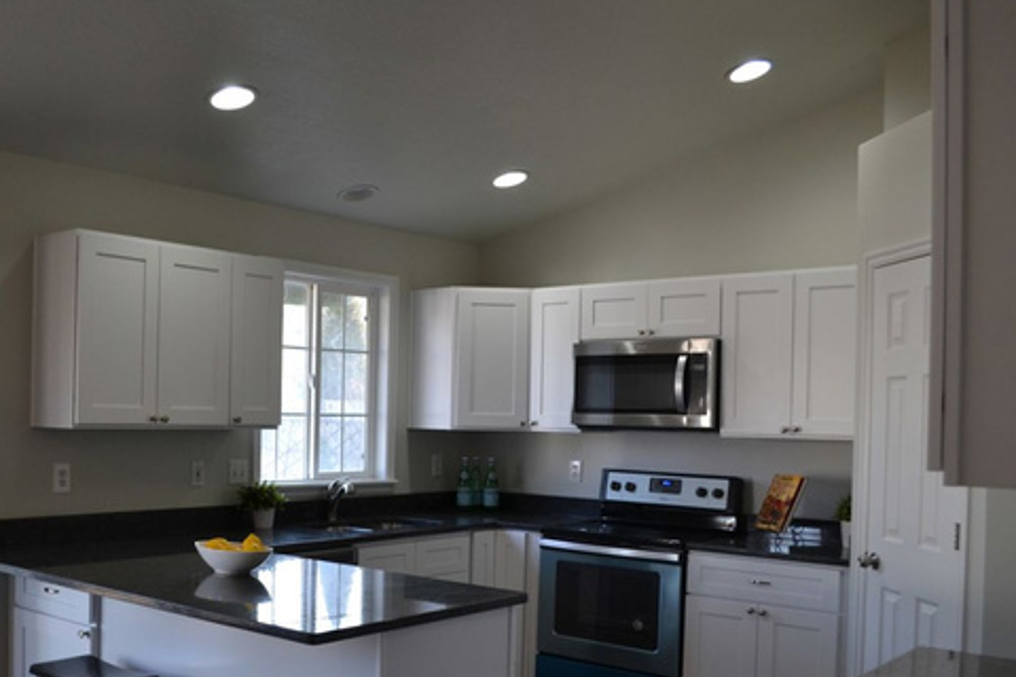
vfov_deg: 36.7
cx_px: 347
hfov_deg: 52.2
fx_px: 1016
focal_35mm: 36
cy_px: 408
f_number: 4.5
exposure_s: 1/80
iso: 400
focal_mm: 18
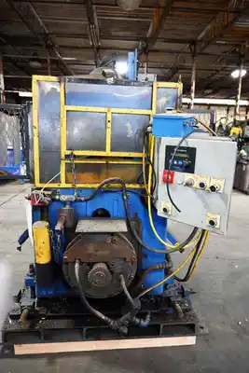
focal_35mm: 24
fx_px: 249
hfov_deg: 53.2
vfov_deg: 73.7
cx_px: 124
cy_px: 186
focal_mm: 16
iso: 1600
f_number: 3.5
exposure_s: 1/25
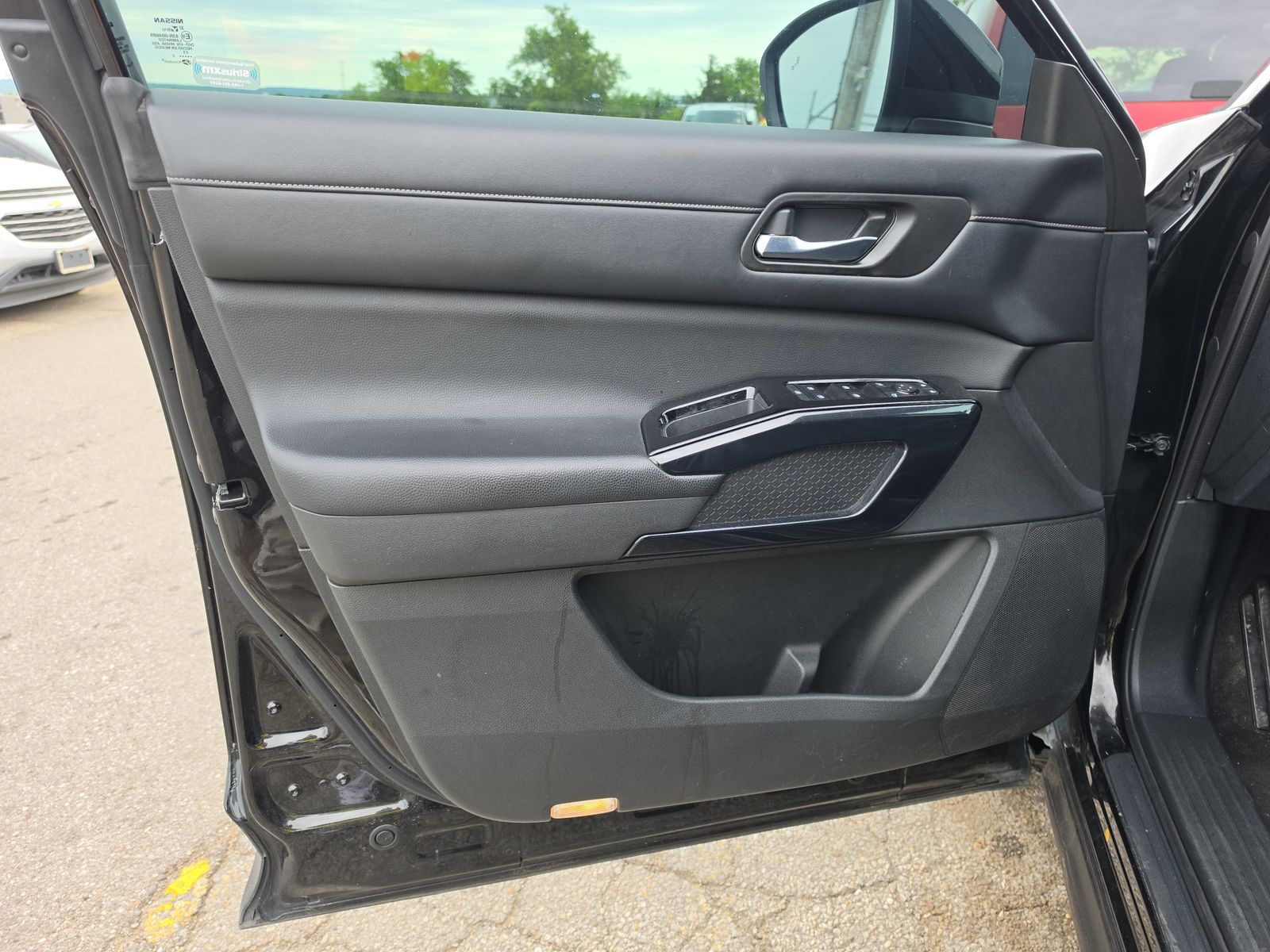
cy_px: 476
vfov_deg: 58.9
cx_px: 635
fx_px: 844
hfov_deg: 73.9
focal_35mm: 23
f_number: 1.4
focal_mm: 6.5
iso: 19
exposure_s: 1/119
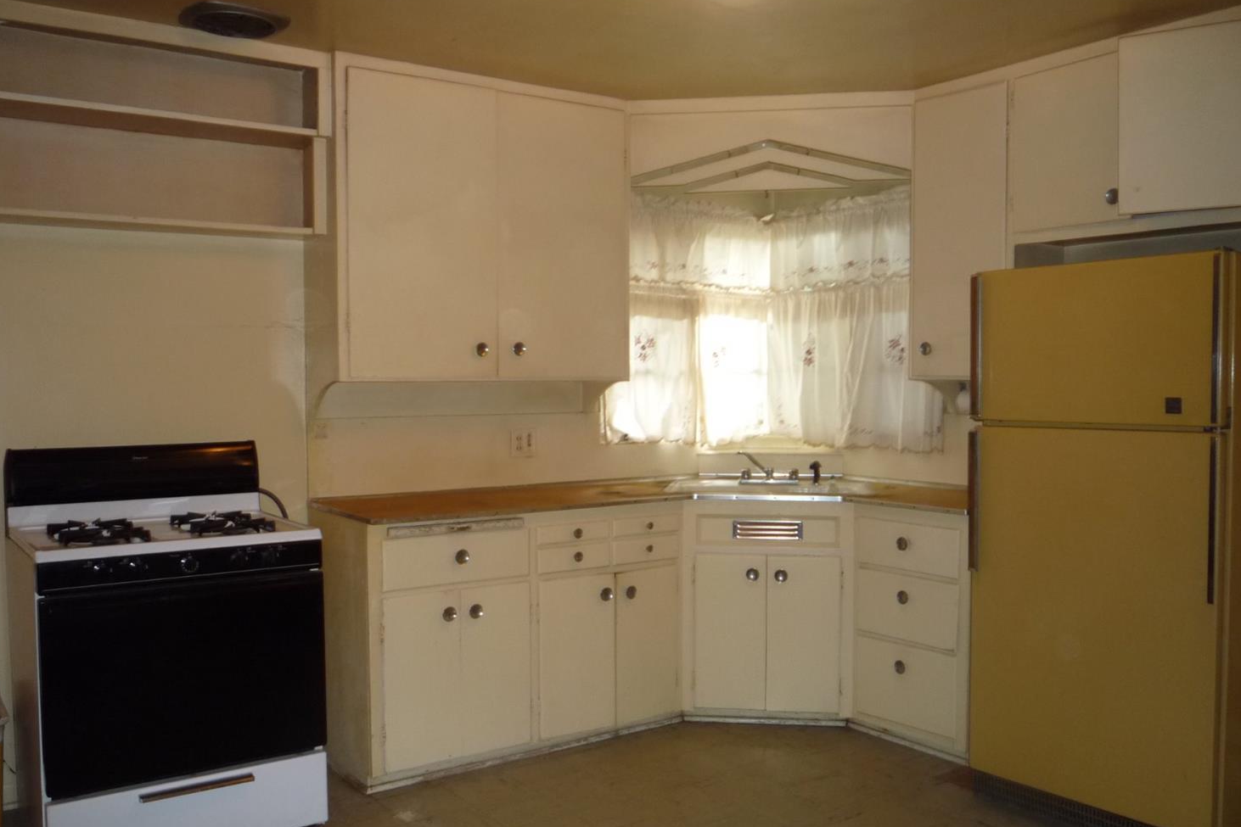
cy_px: 438
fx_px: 1103
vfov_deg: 41.1
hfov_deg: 58.7
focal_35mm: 32
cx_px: 615
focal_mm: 5.2
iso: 160
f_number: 3.3
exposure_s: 1/30
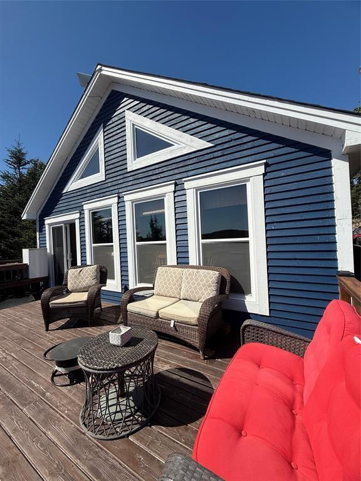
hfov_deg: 85.7
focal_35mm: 14
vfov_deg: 102.1
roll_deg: +1.8
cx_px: 180
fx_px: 195
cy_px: 240
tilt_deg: +1.4
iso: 50
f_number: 2.2
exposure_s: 1/3289
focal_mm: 2.22
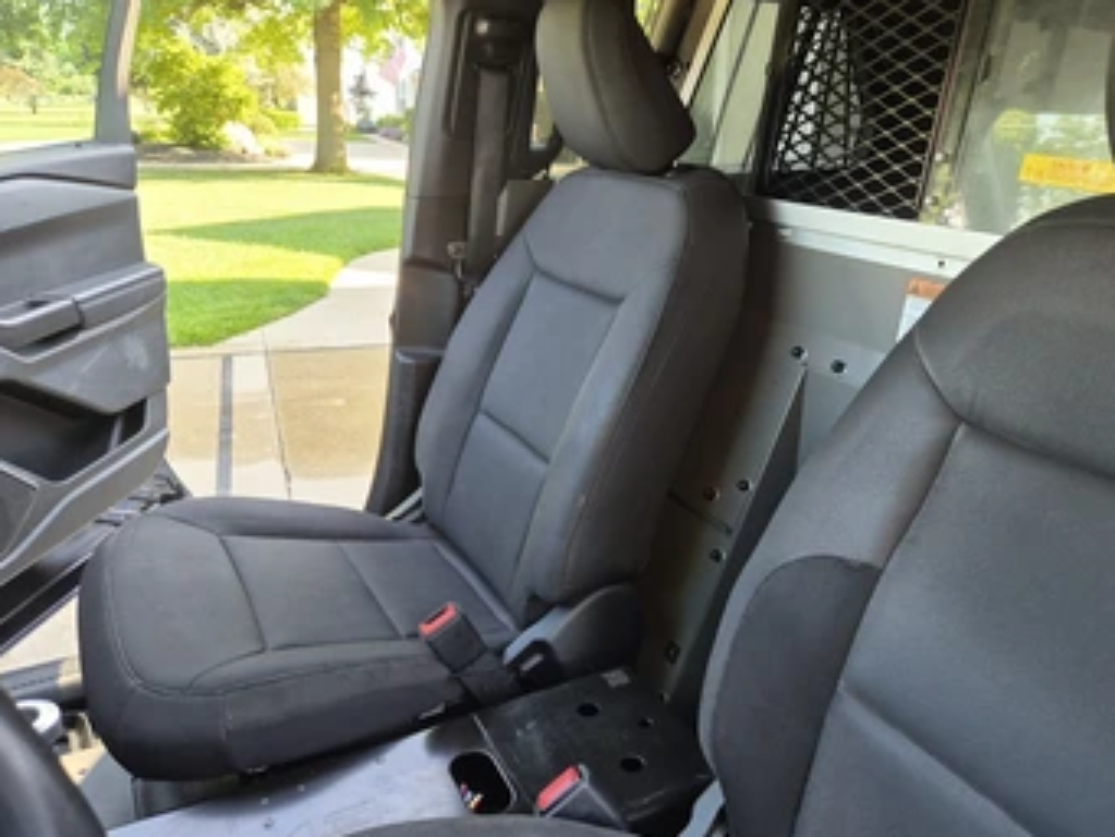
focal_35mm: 27
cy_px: 461
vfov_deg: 51.3
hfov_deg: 65.1
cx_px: 625
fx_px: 870
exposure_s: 1/180
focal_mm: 5.4
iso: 160
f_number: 1.8
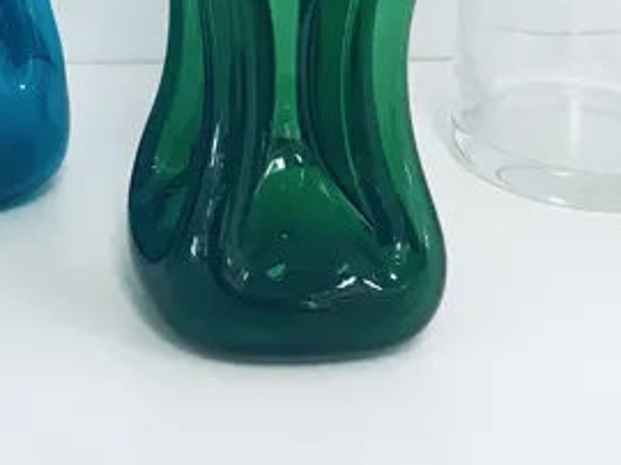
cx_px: -114
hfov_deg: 21.9
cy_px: -203
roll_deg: +1.2
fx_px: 1488
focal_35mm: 83
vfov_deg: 16.4
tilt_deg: -9.0
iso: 32
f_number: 1.8
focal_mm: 3.99
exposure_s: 1/33
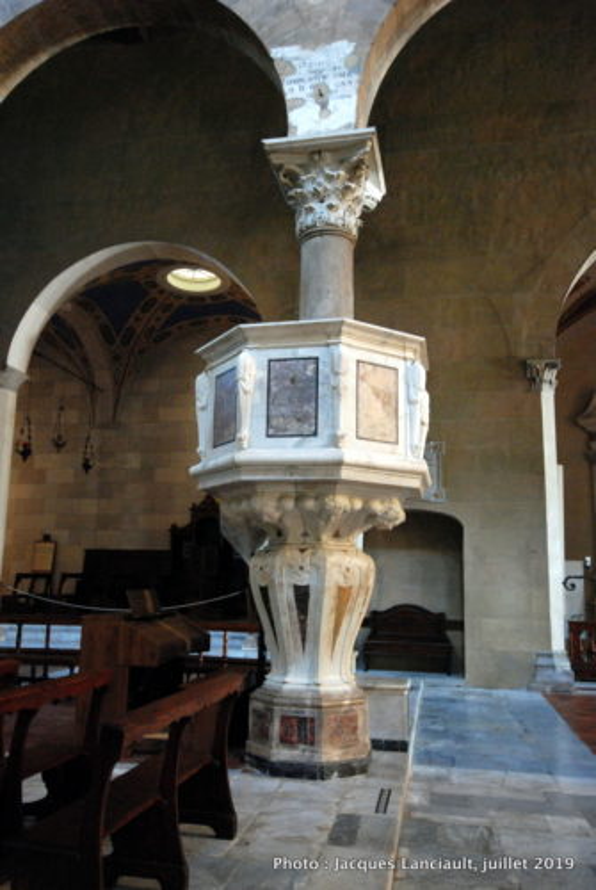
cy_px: 445
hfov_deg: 45.8
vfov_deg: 64.5
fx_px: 705
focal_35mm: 28
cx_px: 298
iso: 1600
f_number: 4.5
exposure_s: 1/8
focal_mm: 19
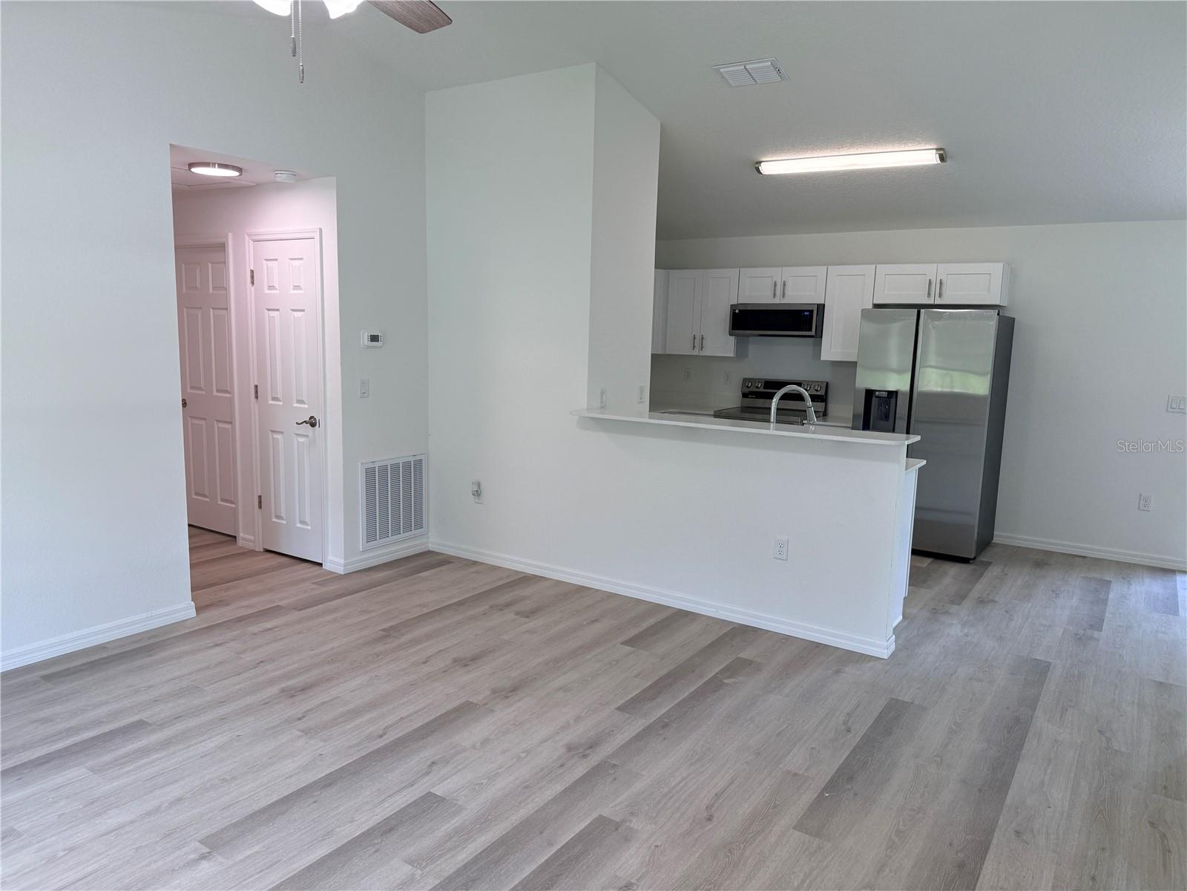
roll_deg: -1.5
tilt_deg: -8.9
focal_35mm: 24
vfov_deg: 56.8
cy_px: 446
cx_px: 594
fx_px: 823
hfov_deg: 71.6
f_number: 1.78
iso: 125
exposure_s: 1/176
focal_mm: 6.76
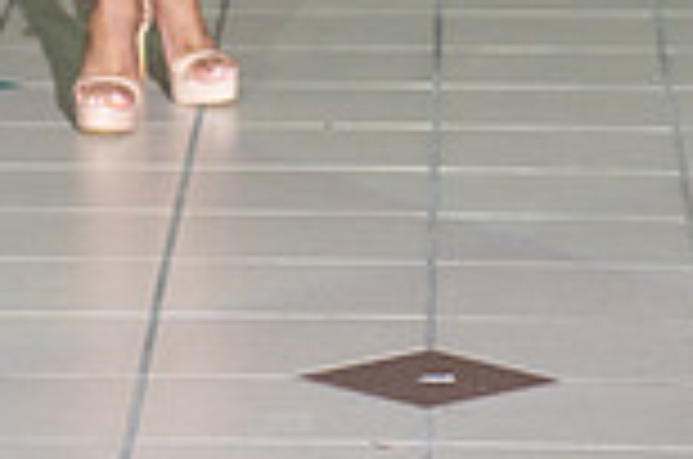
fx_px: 7031
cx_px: 202
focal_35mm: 366
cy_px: -540
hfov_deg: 5.6
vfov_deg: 3.7
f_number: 5.6
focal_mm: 125
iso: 1250
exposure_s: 1/160
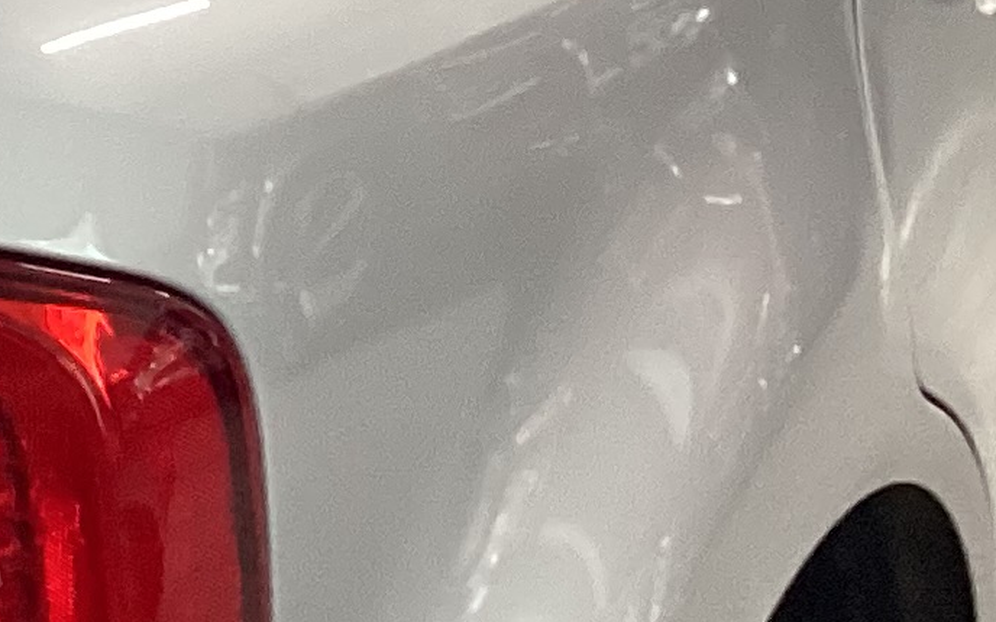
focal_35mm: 156
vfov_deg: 8.4
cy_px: 362
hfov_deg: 12.5
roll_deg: +1.7
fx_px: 4234
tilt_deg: -20.4
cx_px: -692
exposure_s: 1/50
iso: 160
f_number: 2.4
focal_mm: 3.3
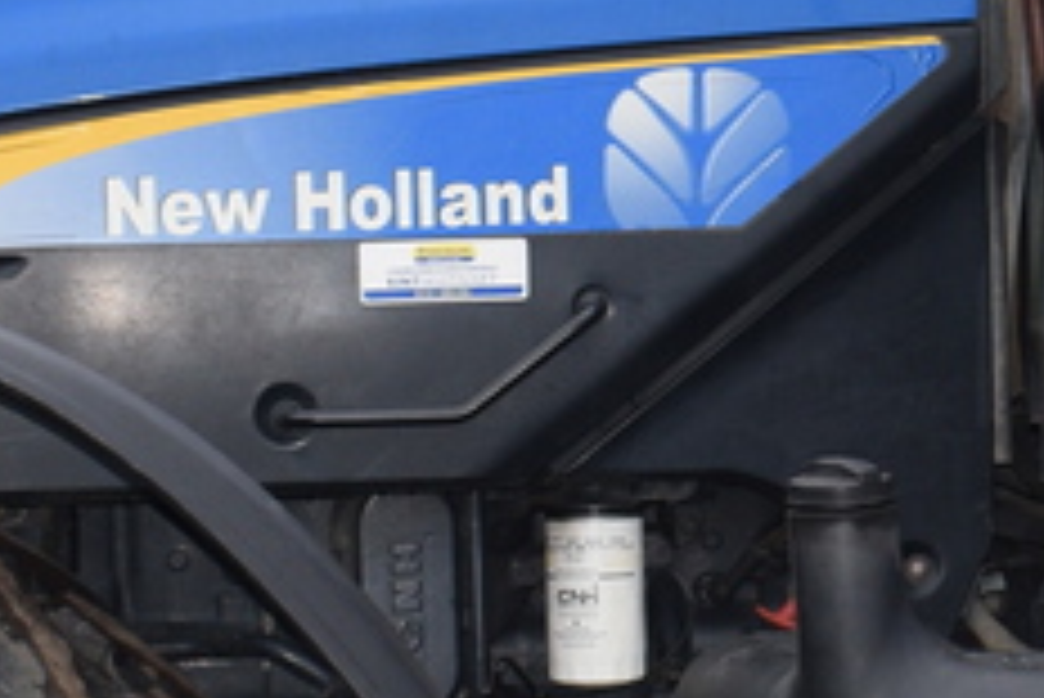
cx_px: 1156
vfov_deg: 7.6
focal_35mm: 182
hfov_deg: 11.1
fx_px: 5281
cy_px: 221
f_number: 5.6
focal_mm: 22
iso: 250
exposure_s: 1/125
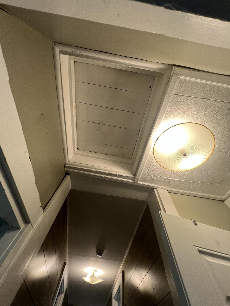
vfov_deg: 106.2
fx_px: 115
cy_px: 153
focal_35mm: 13
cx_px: 115
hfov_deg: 89.9
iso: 160
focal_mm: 1.57
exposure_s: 1/120
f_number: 1.8
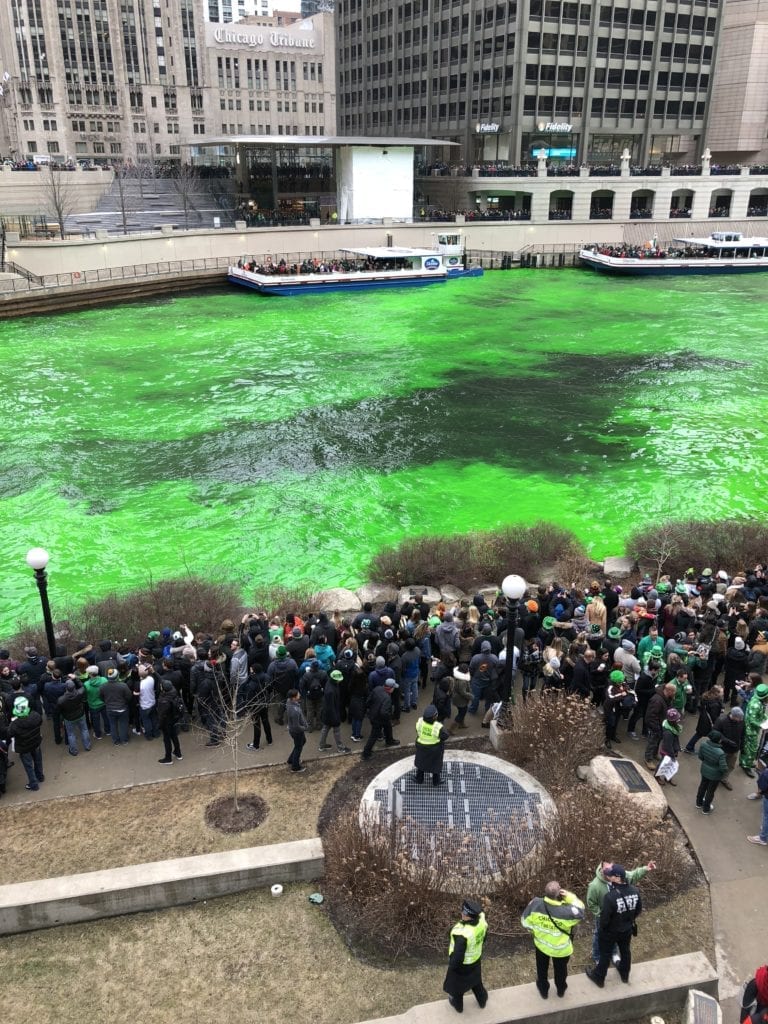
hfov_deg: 49.7
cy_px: 512
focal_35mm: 28
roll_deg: +0.4
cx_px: 384
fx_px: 828
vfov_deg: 63.4
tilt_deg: -23.0
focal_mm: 3.99
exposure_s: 1/120
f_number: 1.8
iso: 25
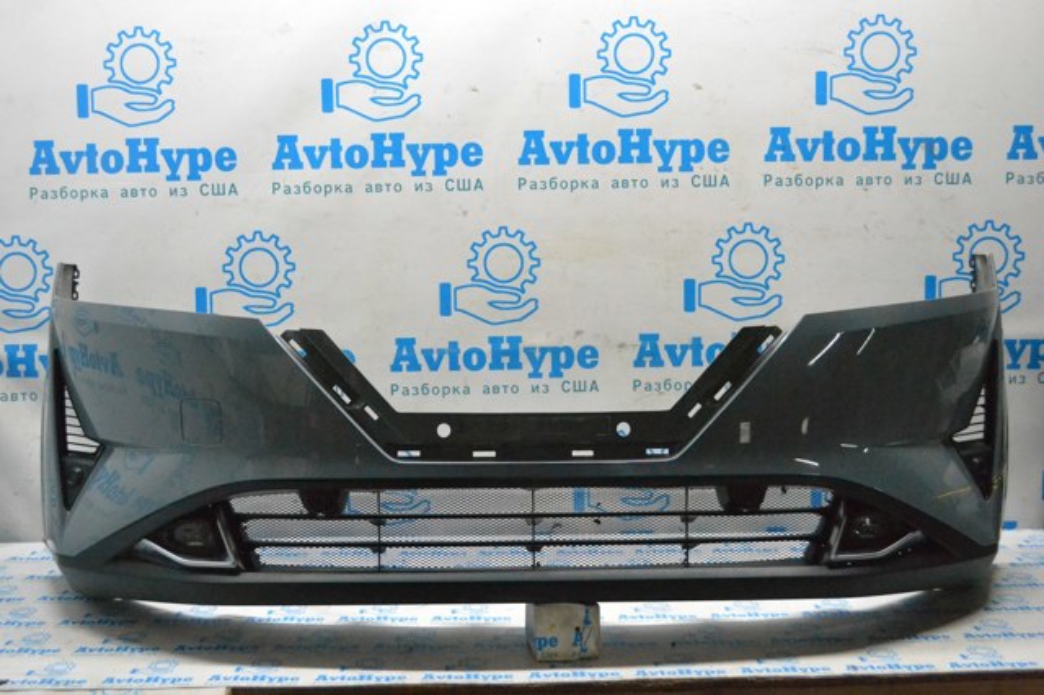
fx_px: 1217
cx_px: 522
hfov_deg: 46.4
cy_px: 348
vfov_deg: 31.9
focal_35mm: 42
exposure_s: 1/1000
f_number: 4.5
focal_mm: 28
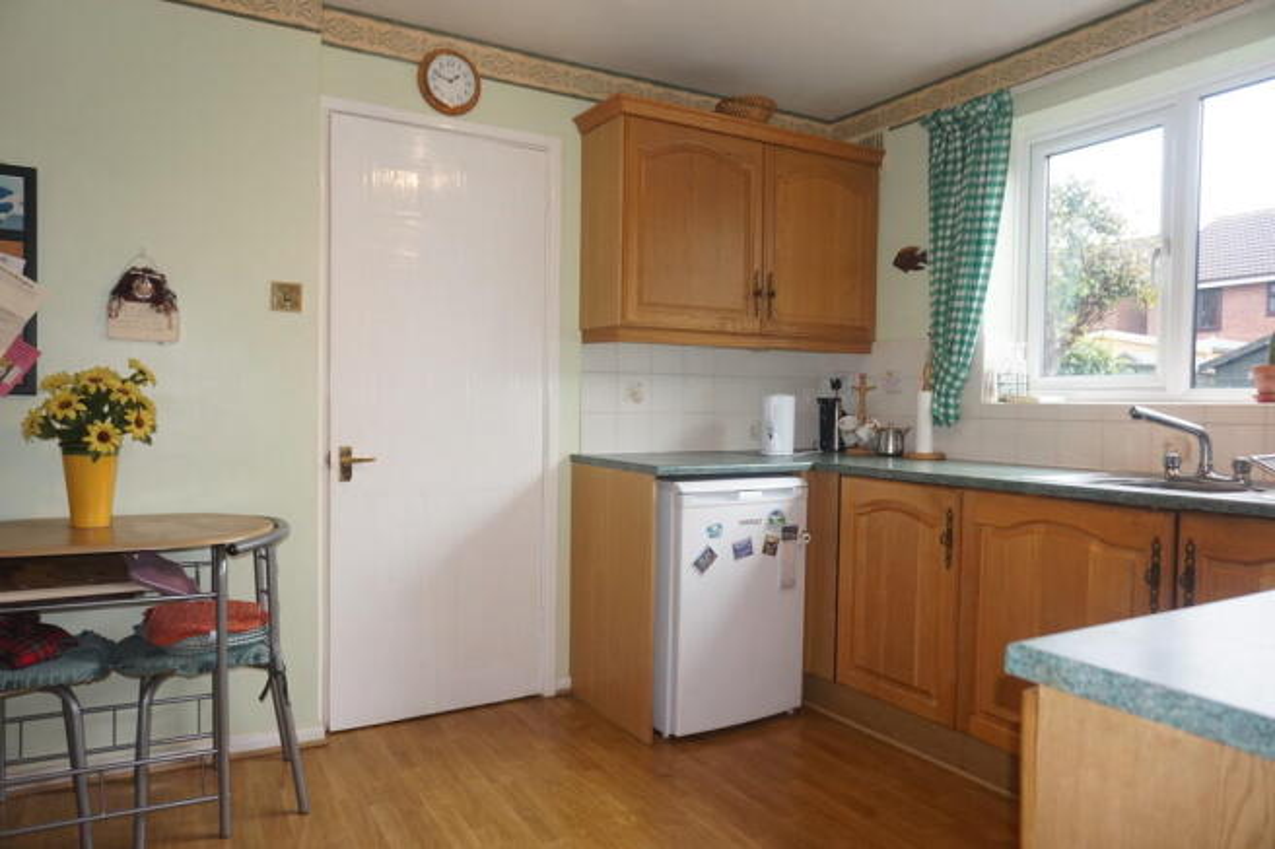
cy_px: 424
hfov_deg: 73.8
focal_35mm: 24
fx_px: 850
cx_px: 638
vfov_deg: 53.1
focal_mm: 16
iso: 250
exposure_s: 1/60
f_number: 4
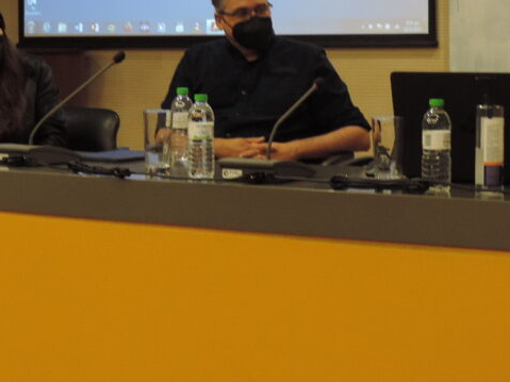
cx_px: 342
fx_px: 1355
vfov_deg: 15.8
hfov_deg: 21.2
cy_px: 18
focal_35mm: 92
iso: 400
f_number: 3.4
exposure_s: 1/30
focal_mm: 7.6
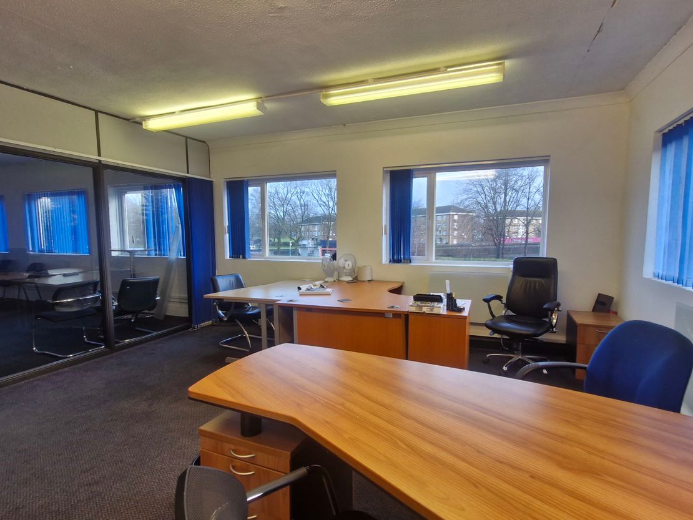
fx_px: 260
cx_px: 346
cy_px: 260
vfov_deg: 89.9
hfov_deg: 106.2
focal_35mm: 13
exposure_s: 1/50
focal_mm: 1.74
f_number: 2.2
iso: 80
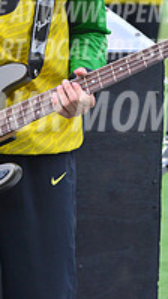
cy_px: 9
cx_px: 58
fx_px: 2344
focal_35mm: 295
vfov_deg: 7.3
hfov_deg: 4.1
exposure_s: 1/400
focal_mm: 125
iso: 640
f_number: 5.6
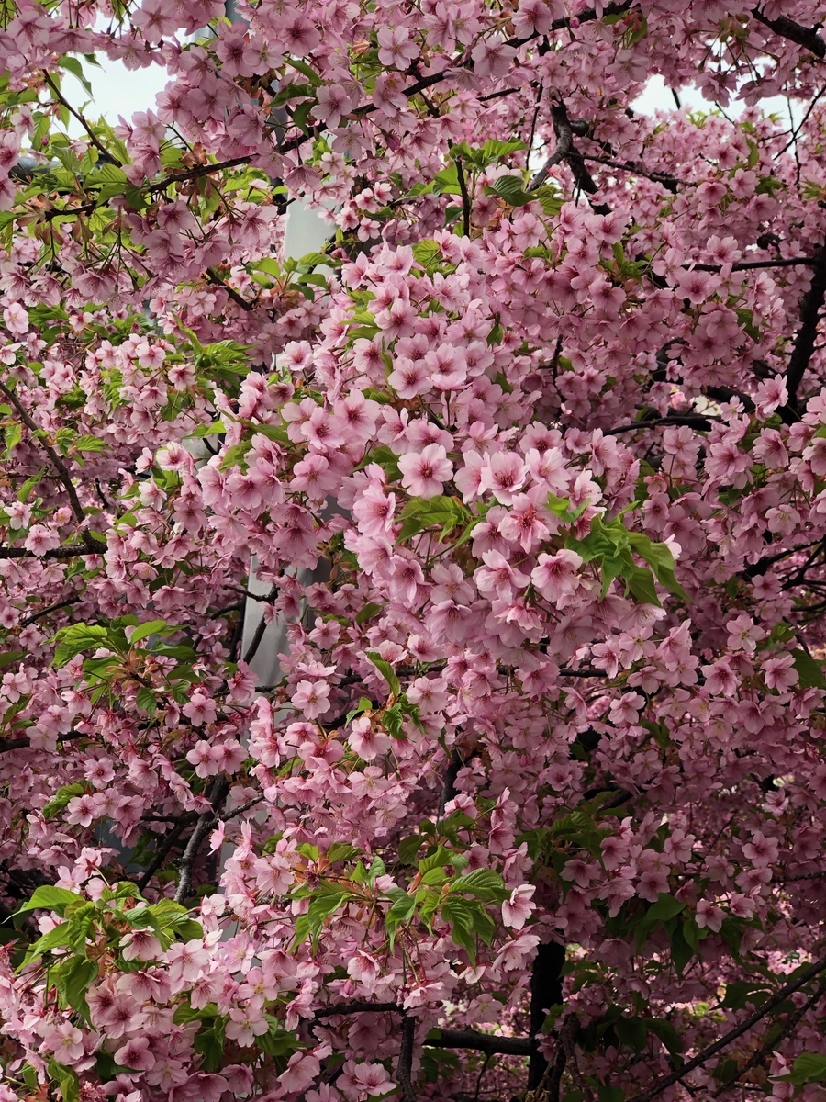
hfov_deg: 25.7
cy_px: 551
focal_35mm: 57
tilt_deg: +25.4
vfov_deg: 33.8
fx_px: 1813
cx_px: 413
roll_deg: -4.2
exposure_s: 1/121
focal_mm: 6.6
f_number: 2.8
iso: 40
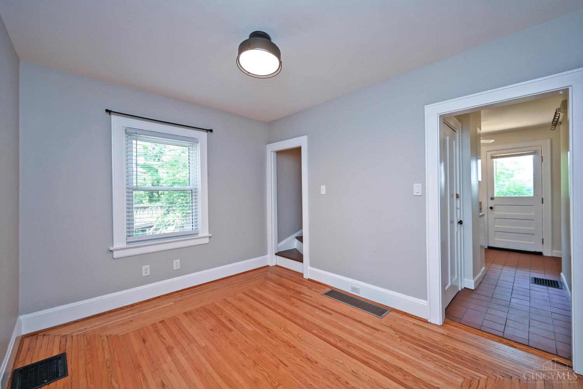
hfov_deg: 104.3
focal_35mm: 14
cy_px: 194
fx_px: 227
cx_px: 292
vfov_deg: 81.2
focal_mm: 14
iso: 280
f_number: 4
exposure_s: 1/60
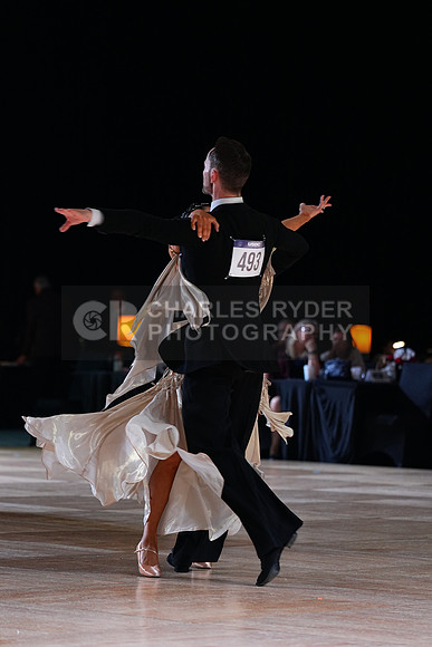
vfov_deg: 13.6
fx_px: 2716
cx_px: 216
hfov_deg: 9.1
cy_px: 324
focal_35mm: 151
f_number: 4
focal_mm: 151
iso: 1600
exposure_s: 1/400
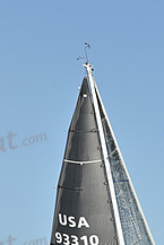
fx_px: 1276
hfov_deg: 7.4
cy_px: 300
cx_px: 106
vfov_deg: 10.8
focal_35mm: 187
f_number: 9
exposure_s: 1/1250
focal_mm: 70
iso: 320
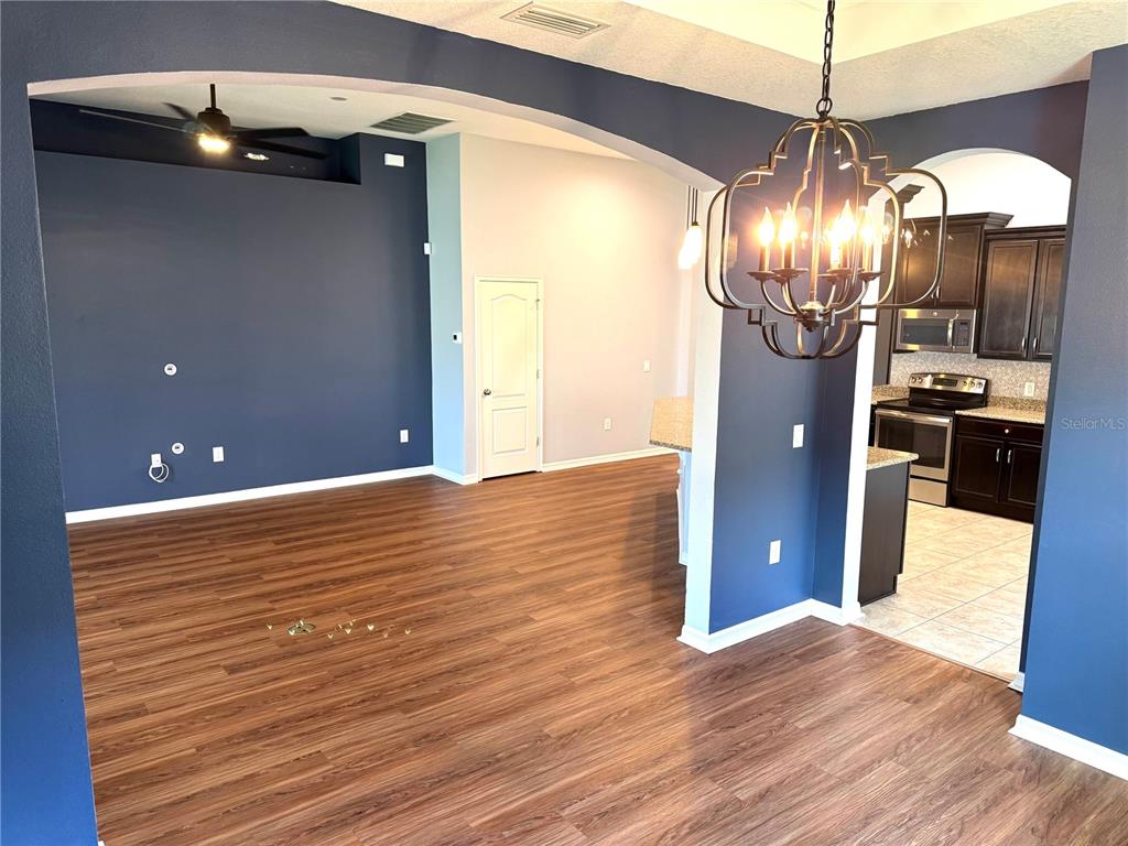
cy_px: 423
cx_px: 564
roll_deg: -0.6
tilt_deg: -9.1
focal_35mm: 24
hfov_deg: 71.6
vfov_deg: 56.8
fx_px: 782
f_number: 1.78
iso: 250
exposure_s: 1/60
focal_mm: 6.76
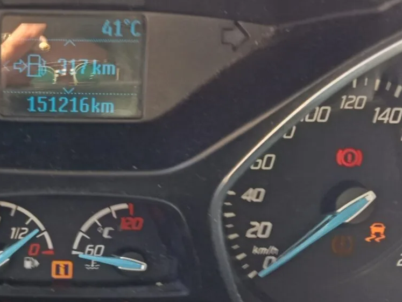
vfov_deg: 20.4
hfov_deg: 26.1
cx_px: 32
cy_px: 164
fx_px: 836
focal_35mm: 72
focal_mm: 3.46
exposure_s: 1/33.3
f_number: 2.2
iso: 139
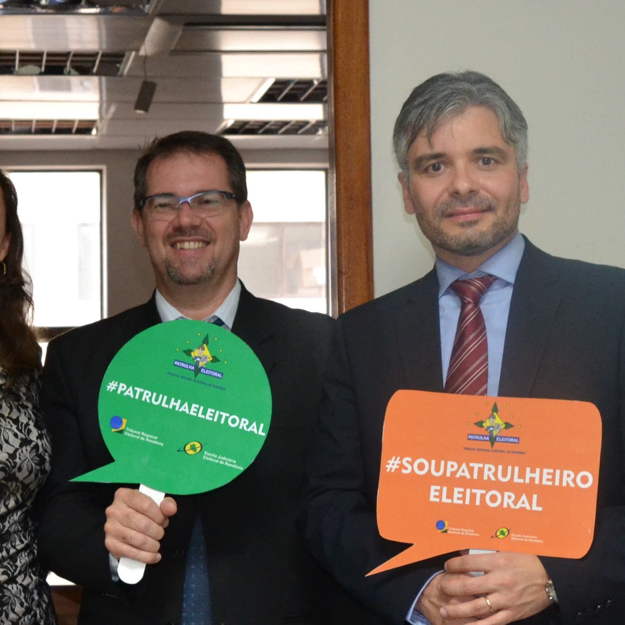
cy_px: 336
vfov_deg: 21.9
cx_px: 146
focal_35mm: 79
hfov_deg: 21.7
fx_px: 1614
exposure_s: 1/60
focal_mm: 20
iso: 1600
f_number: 3.5
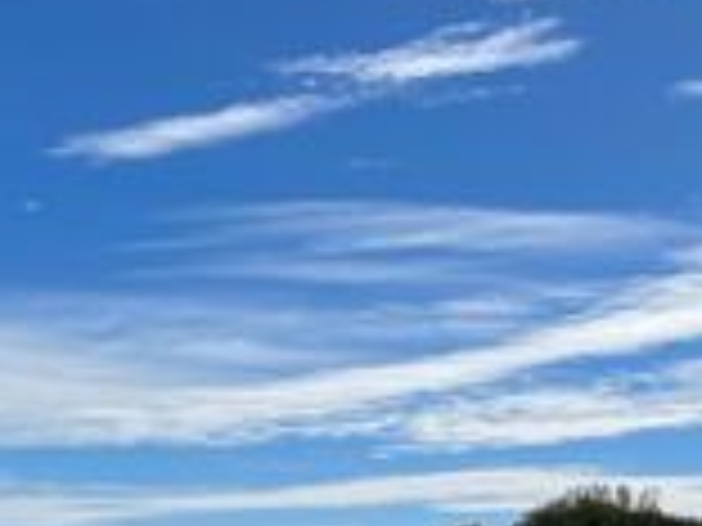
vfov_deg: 19.5
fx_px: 1460
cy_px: 587
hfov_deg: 26.5
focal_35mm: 72
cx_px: 133
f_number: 1.6
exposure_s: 1/6579
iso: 32
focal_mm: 5.1
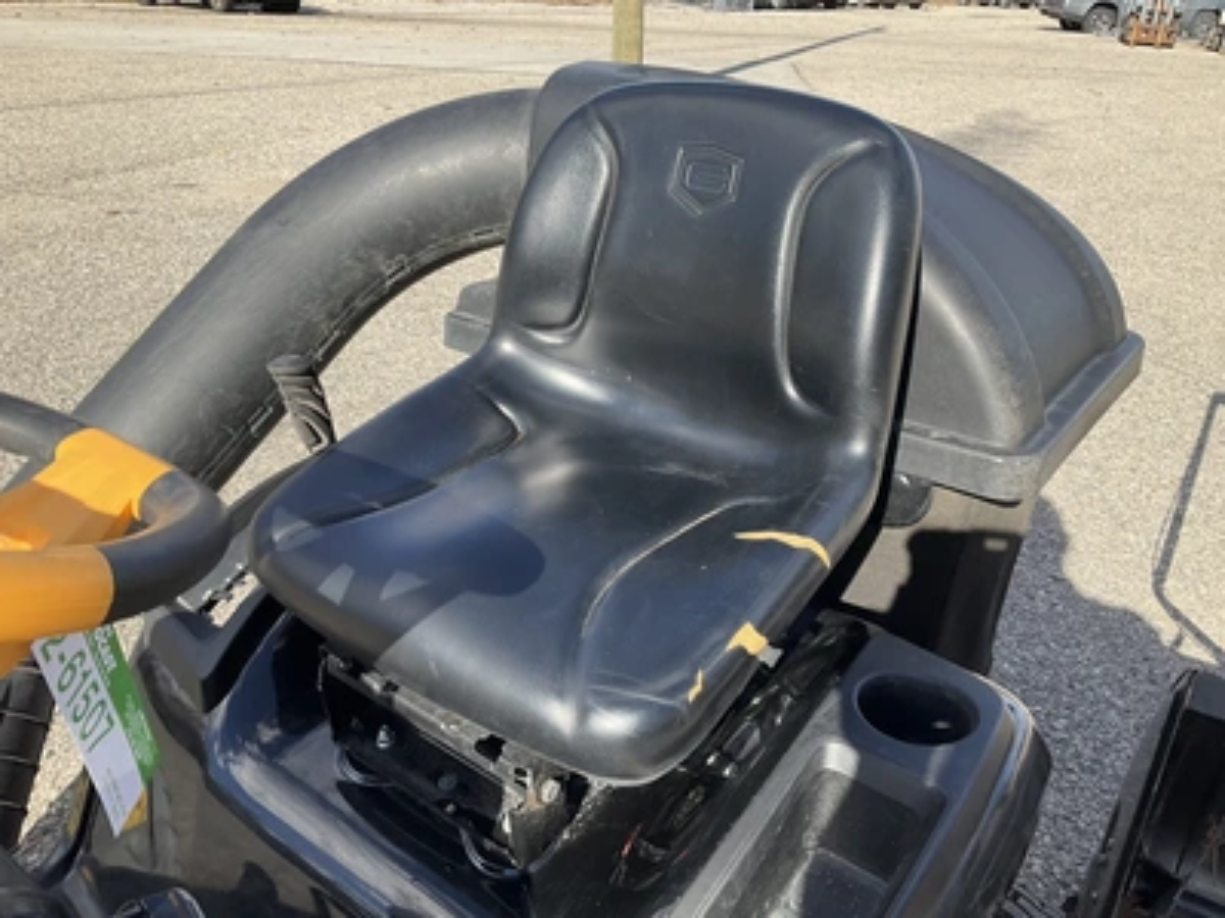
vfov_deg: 48.2
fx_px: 1026
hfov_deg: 61.7
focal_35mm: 29
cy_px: 459
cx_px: 612
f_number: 1.8
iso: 25
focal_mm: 3
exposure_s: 1/842
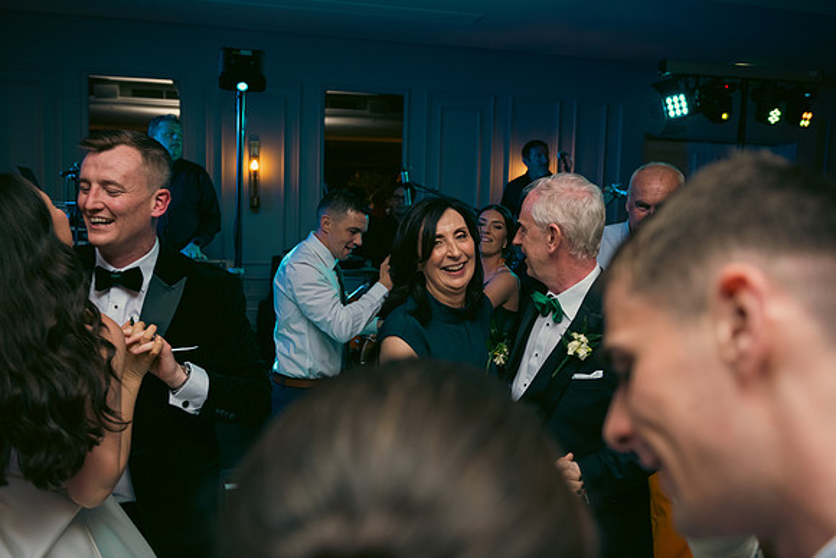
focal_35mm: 32
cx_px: 418
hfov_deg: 58.7
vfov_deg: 41.1
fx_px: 743
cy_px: 279
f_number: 3.5
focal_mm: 32
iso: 800
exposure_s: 1/160
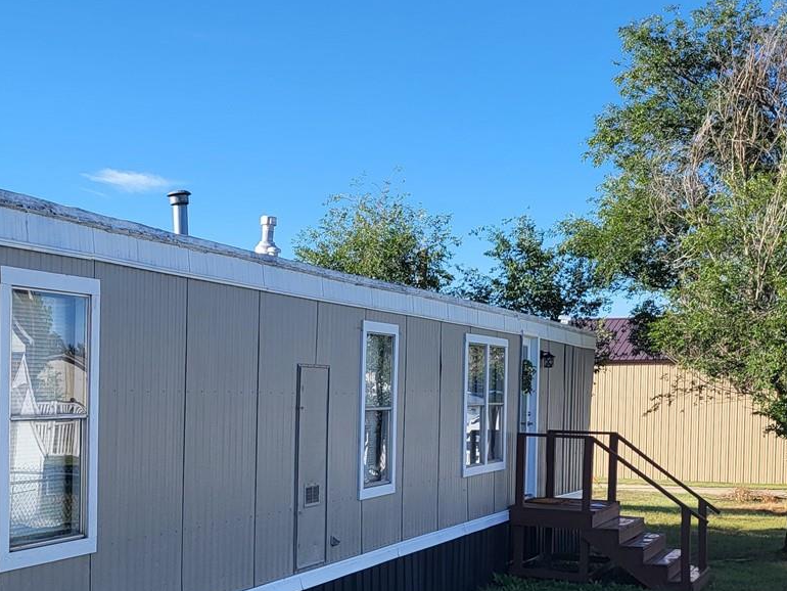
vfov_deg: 26.5
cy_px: 479
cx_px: 46
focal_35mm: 54
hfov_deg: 33.3
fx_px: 1228
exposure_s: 1/1476
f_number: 1.8
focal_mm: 5.4
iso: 40
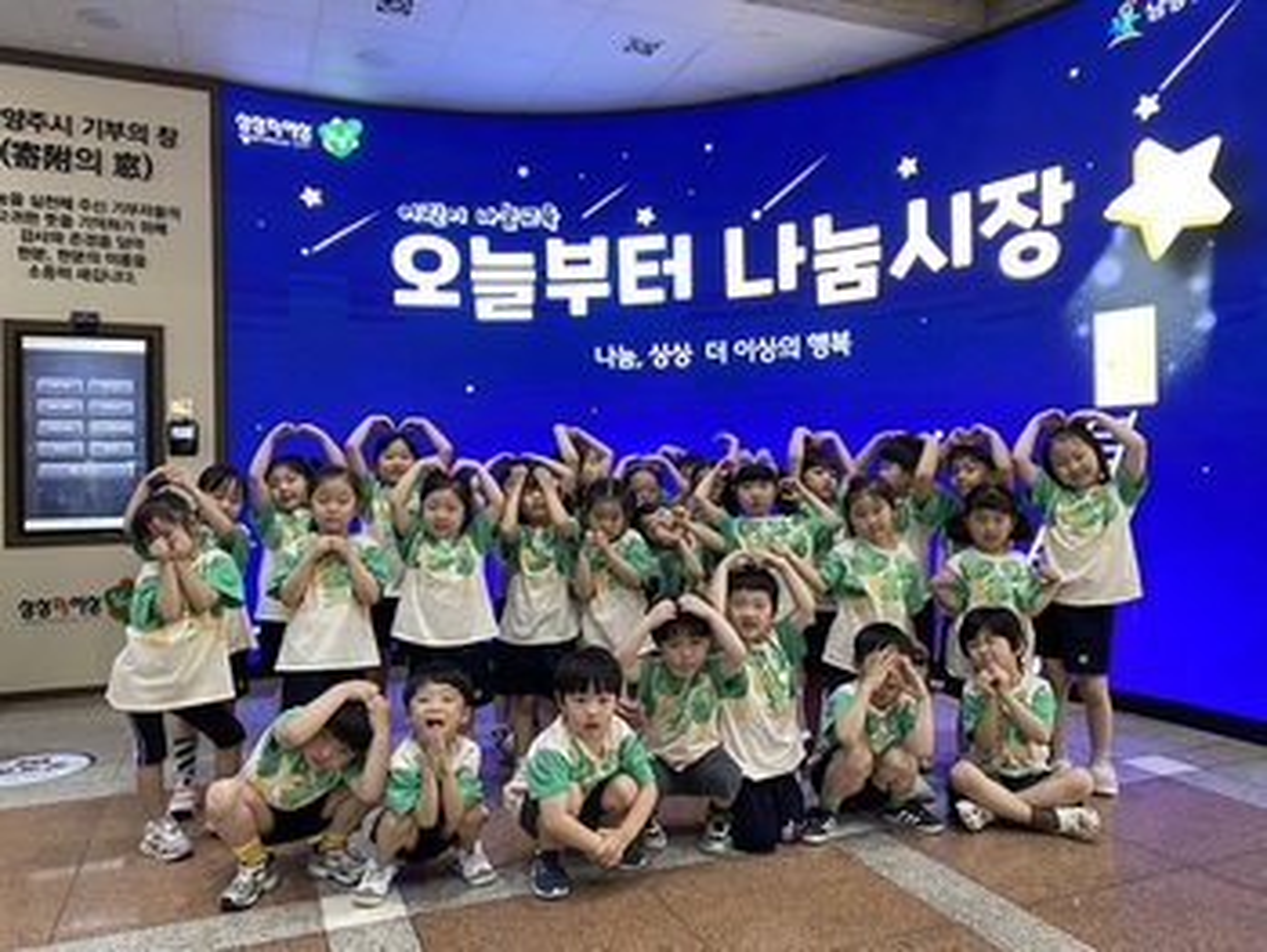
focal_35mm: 26
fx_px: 952
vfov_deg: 53.1
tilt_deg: -0.2
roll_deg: +0.2
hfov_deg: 67.3
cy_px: 476
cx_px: 634
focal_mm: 4.25
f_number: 1.8
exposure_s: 1/60
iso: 200
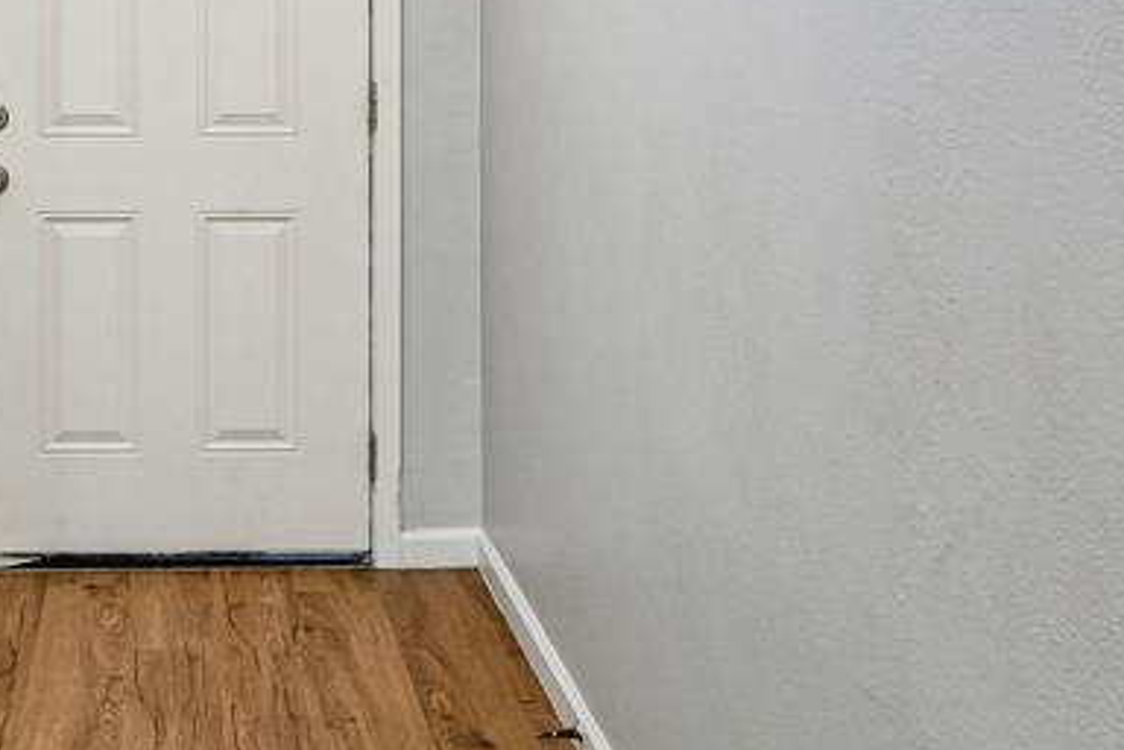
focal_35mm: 49
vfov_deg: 25.8
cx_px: 167
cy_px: -23
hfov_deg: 38.0
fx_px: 1540
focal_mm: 18.5
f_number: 8
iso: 400
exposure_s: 1/15
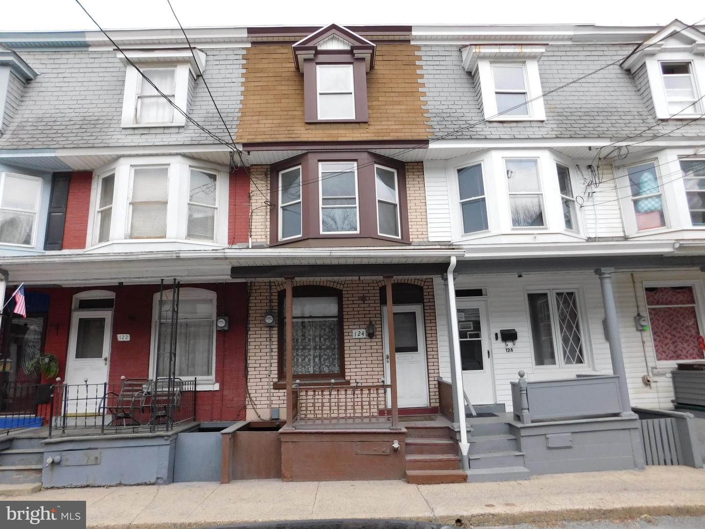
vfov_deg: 58.9
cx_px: 352
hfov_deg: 73.9
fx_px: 468
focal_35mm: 23
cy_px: 264
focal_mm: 4
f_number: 3
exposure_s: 1/320
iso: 125
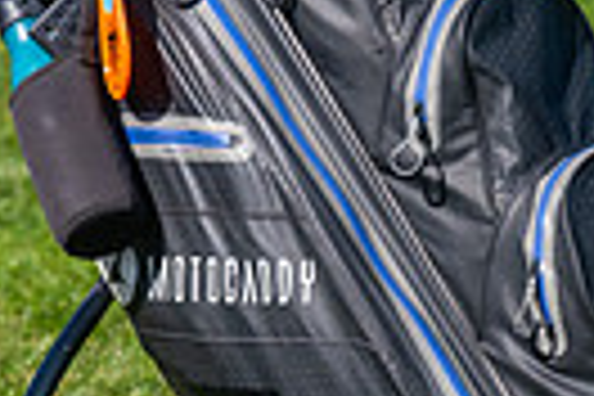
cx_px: -320
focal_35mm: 1321
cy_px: -412
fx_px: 21795
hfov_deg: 1.6
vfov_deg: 1.0
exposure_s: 1/4000
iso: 500
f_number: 5
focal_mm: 300
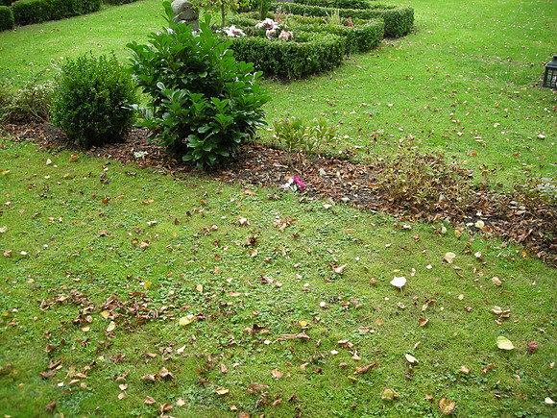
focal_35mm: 35
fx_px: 563
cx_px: 278
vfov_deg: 40.7
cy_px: 209
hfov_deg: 52.6
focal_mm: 5.7
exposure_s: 1/125
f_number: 2.8
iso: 151
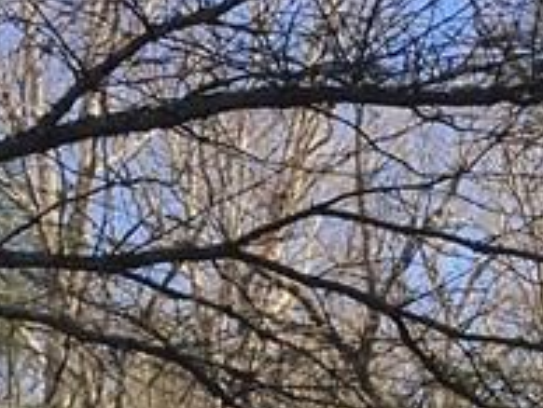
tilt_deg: +9.2
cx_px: 160
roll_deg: -0.9
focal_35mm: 153
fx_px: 2403
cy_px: 752
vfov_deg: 9.2
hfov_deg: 12.9
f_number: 2.2
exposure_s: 1/545
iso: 25
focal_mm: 4.15
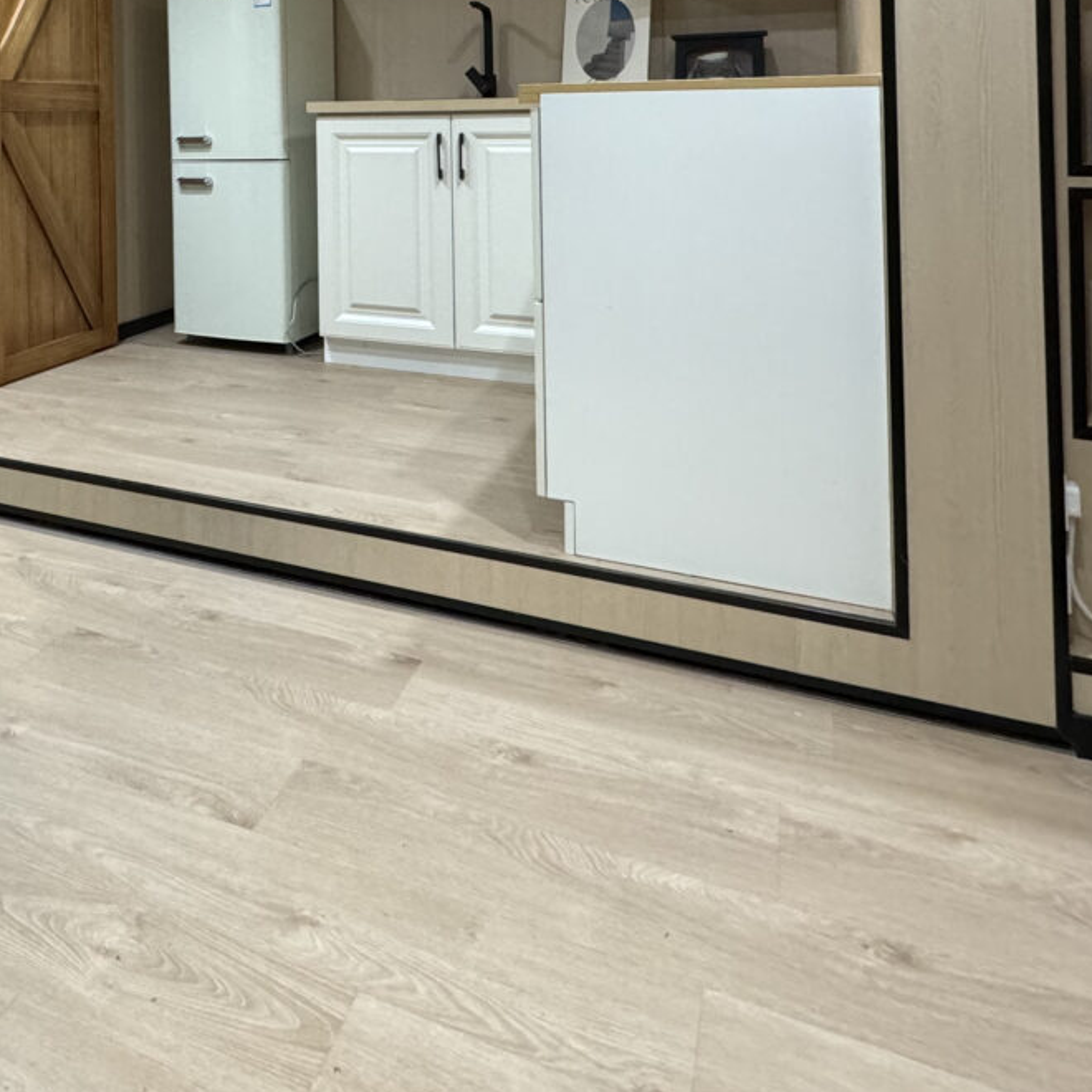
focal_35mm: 30
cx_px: 212
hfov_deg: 50.6
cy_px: 108
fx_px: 1071
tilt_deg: +0.0
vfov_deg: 48.3
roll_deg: +0.2
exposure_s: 1/60
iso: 400
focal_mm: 2.22
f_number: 2.2
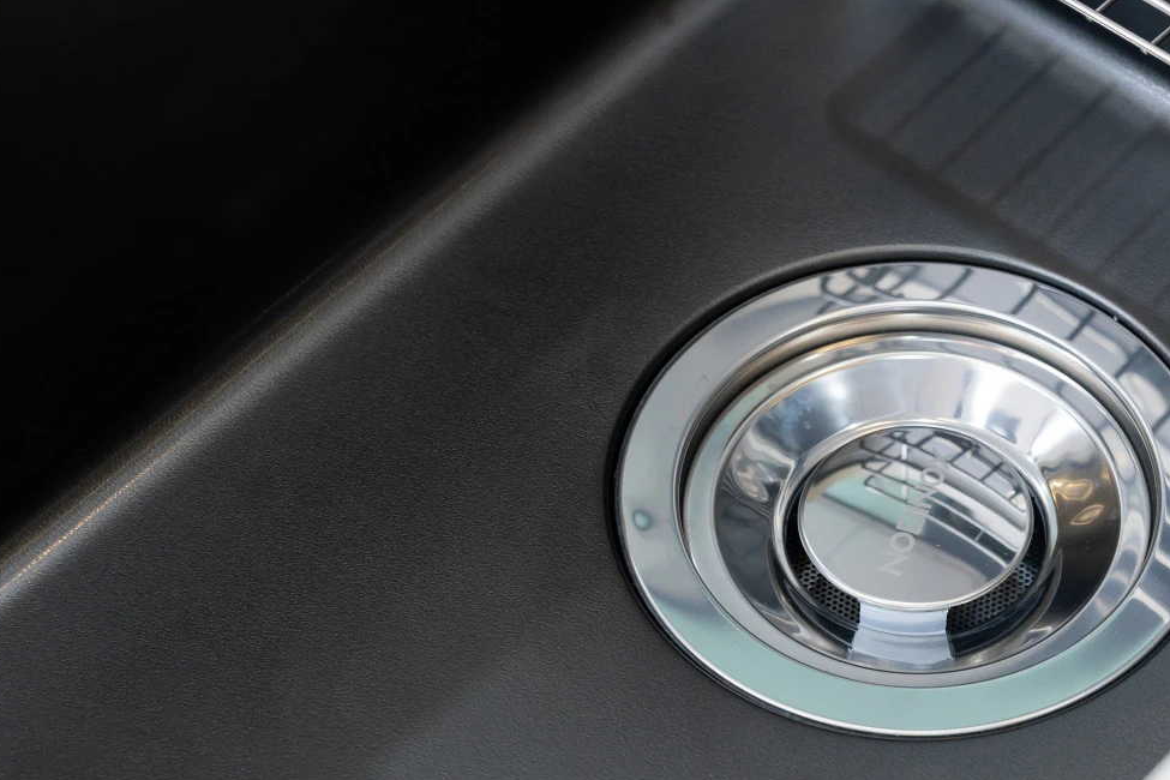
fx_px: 4160
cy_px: 449
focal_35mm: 128
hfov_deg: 16.0
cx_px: 750
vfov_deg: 10.7
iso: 500
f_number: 4
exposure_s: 1/160
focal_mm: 65
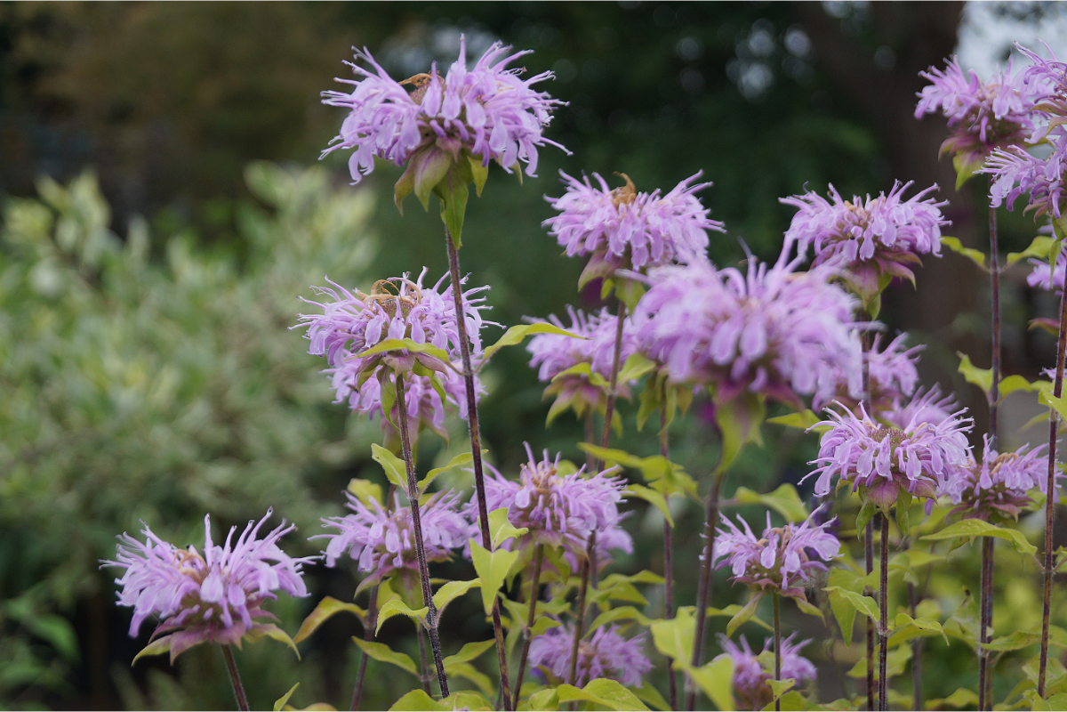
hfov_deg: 27.0
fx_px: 2223
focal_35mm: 75
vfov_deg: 18.2
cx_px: 534
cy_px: 356
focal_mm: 50
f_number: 5.6
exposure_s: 1/160
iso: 200
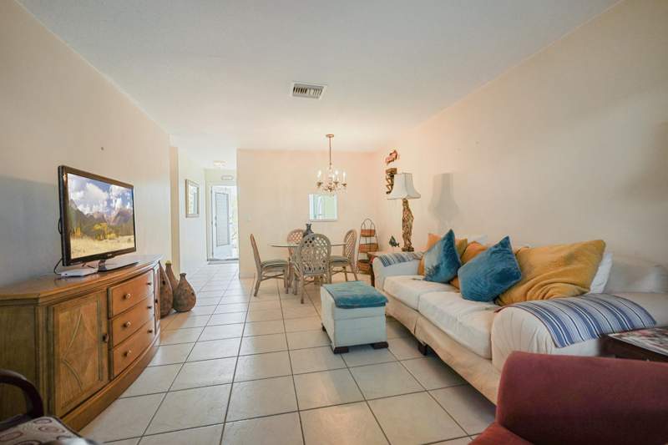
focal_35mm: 16
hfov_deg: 96.7
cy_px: 222
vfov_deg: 73.7
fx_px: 297
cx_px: 334
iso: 800
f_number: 4
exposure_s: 1/250
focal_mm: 16
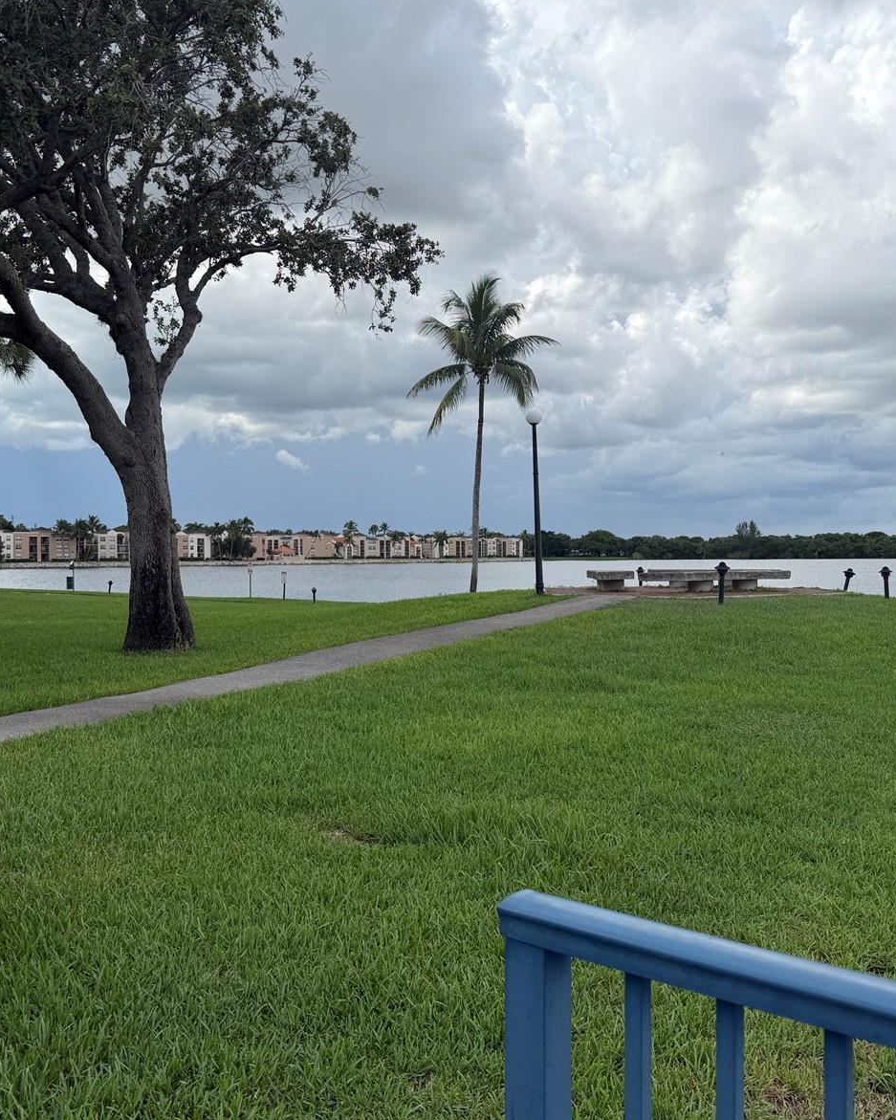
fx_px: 1061
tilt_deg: -0.7
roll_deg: +0.8
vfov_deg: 55.7
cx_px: 441
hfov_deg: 45.8
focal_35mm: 32
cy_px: 564
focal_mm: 6.76
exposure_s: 1/4975
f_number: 1.78
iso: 80
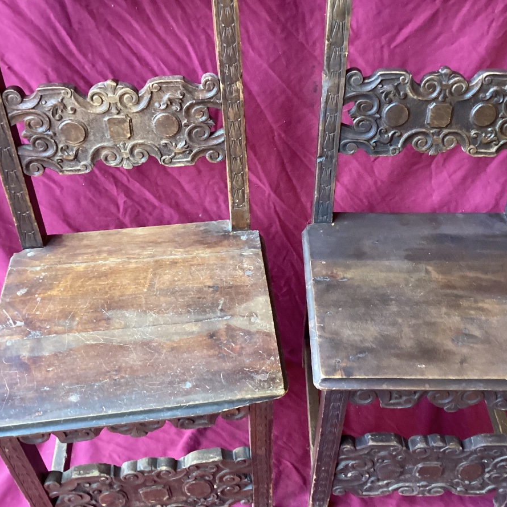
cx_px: 277
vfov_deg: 44.9
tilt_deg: -42.9
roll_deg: -5.7
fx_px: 613
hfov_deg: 44.9
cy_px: 255
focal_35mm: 37
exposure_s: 1/50
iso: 400
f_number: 2.4
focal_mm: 3.3
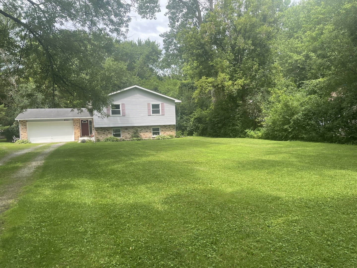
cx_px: 178
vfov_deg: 53.1
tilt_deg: -0.3
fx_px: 268
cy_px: 134
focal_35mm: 26
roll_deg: +2.8
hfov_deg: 67.3
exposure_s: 1/1006
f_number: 1.6
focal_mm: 4.2
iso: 32
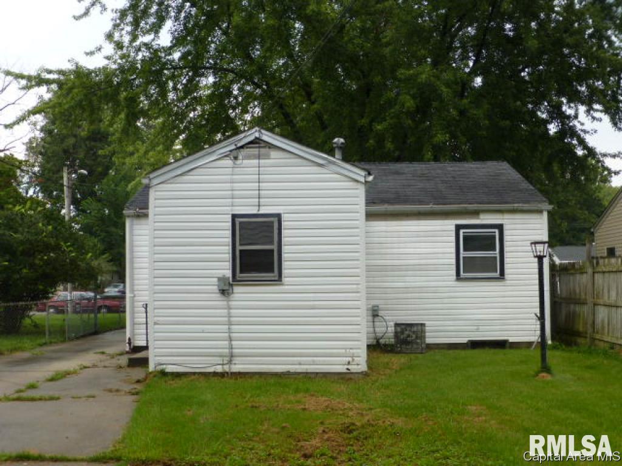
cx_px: 311
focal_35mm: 41
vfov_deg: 35.1
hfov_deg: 45.8
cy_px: 233
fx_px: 737
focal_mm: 7.4
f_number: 3.9
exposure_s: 1/200
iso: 100
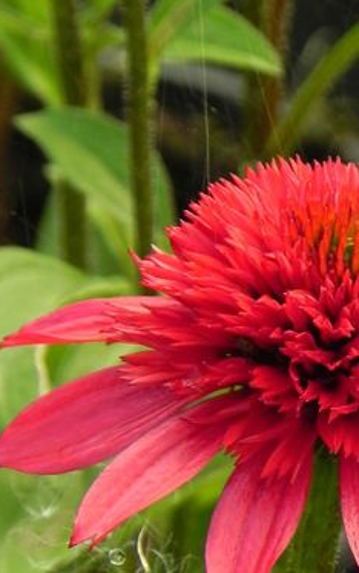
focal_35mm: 764
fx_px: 11951
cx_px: 427
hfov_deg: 1.7
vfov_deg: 2.7
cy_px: 452
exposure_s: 1/160
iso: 160
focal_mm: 59.9
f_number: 5
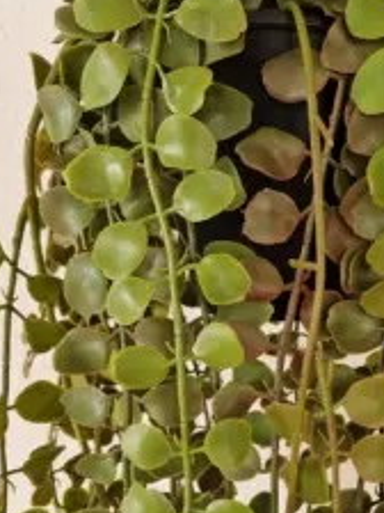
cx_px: 306
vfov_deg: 44.8
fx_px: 606
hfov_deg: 34.1
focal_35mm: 41
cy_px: 360
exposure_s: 1/180
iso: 200
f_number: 1.8
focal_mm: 5.4
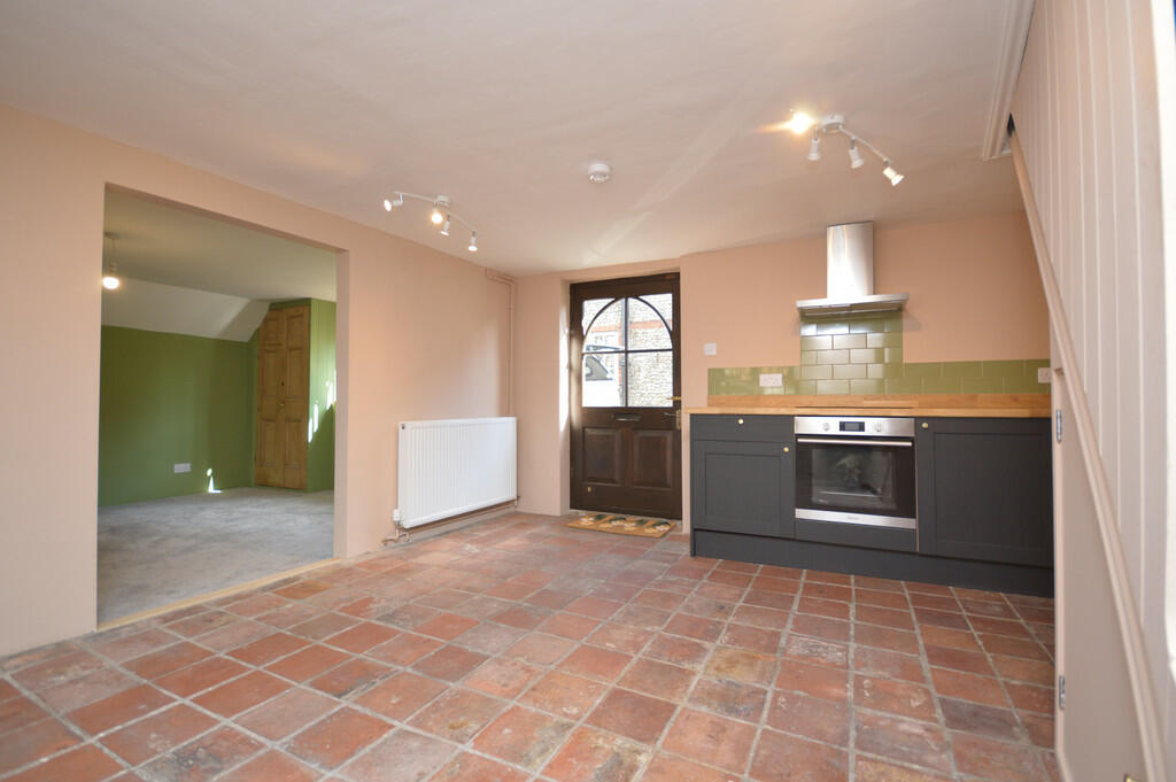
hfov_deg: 100.4
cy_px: 391
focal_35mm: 15
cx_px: 588
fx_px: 490
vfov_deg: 77.2
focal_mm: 10
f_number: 4
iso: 400
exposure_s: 1/80
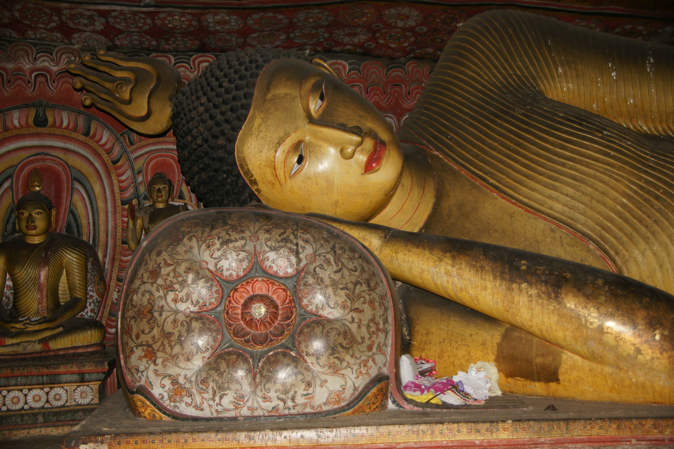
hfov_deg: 46.4
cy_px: 224
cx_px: 337
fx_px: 786
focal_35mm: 42
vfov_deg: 31.9
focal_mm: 28
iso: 200
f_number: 4
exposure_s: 1/60
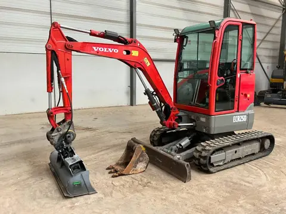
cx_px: 143
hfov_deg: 61.7
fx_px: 240
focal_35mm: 29
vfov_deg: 48.2
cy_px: 107
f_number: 1.8
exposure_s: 1/60
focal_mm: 3
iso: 125
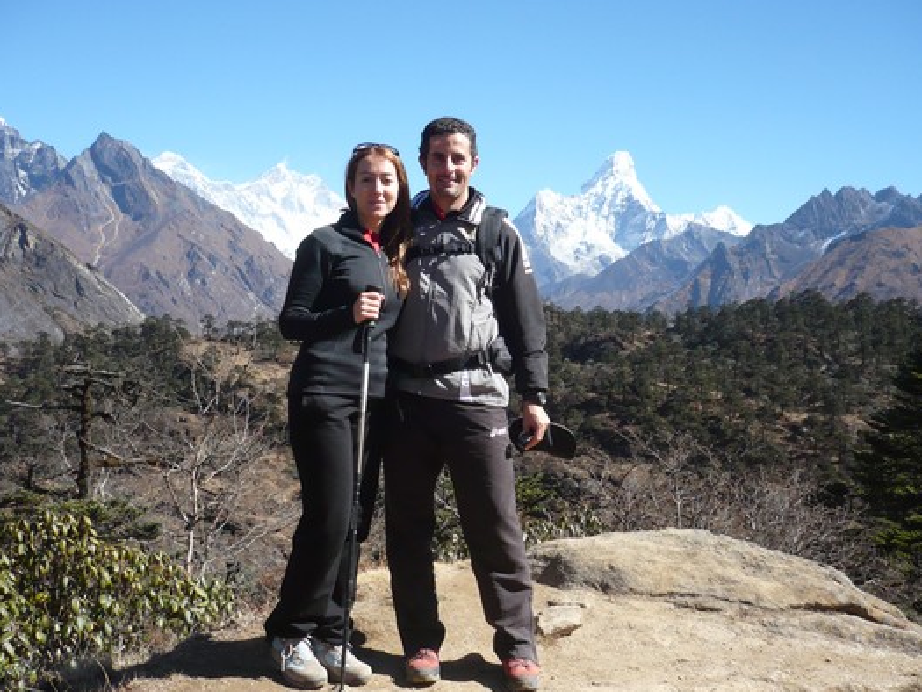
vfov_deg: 36.0
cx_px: 462
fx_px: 1066
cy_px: 362
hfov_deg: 46.8
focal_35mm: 40
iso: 100
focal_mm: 5.8
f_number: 2.8
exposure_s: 1/800
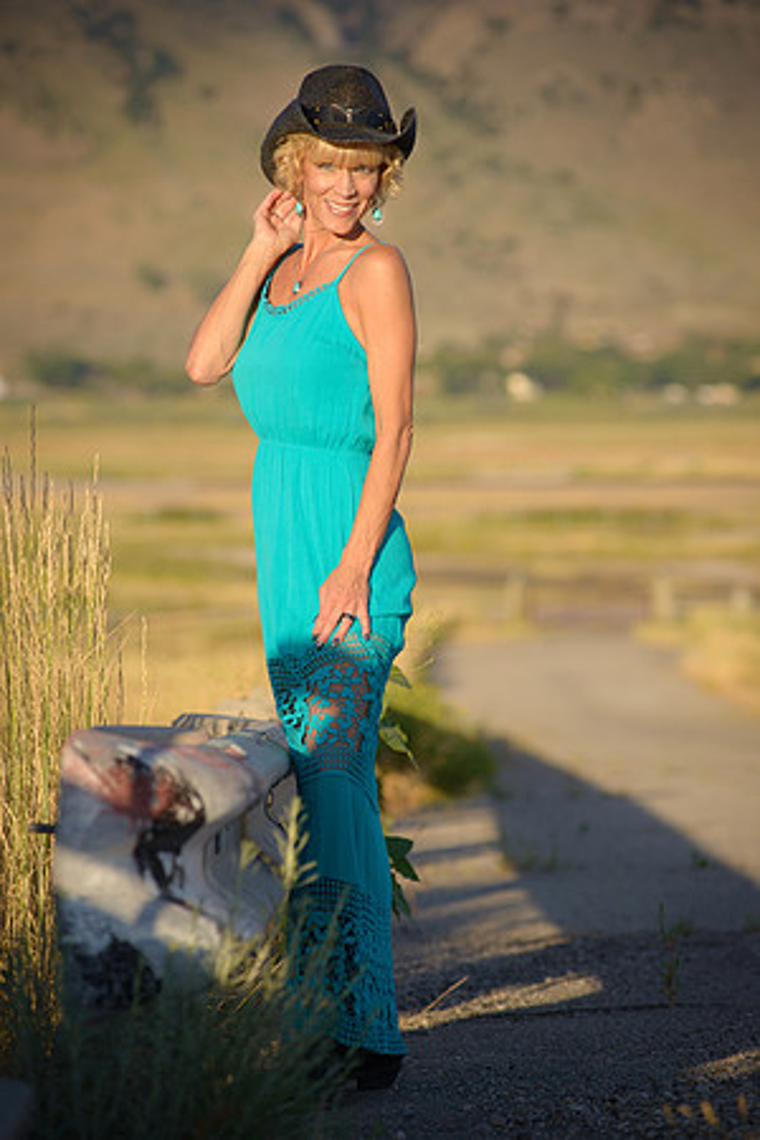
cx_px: 380
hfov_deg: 7.4
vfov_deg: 11.1
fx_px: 5858
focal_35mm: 185
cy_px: 570
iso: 200
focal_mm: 185
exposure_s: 1/640
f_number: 5
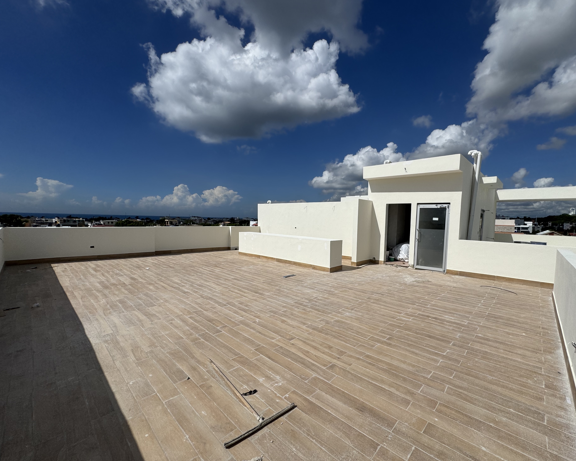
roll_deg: -1.9
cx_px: 312
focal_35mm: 15
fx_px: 256
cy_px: 236
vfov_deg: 84.0
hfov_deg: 96.6
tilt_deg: -3.6
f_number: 2.2
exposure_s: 1/7299
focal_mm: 2.22
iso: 40
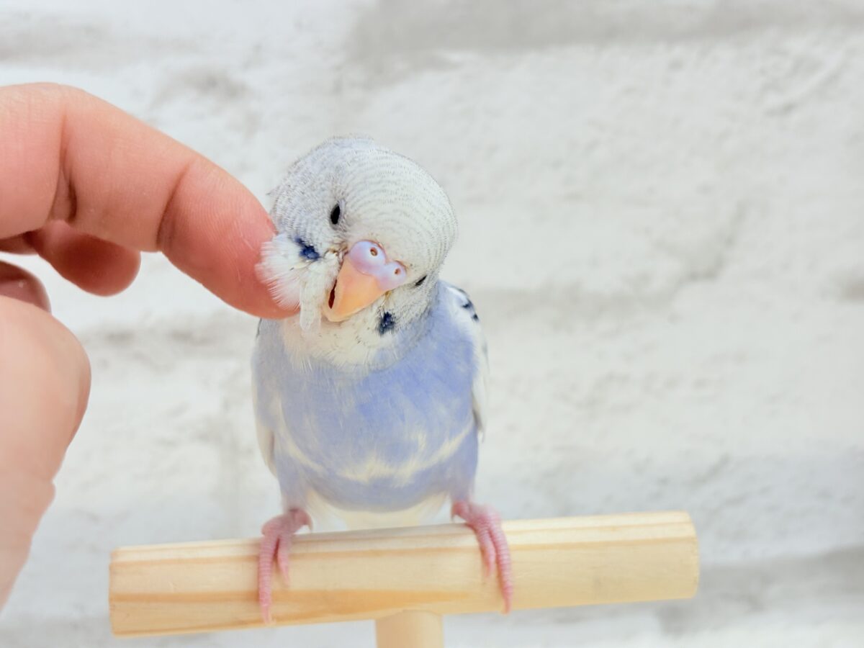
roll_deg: +4.1
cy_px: 324
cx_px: 432
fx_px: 1298
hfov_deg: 36.8
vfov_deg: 28.0
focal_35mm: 52
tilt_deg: -5.4
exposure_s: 1/100
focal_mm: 5.96
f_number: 1.6
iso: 80
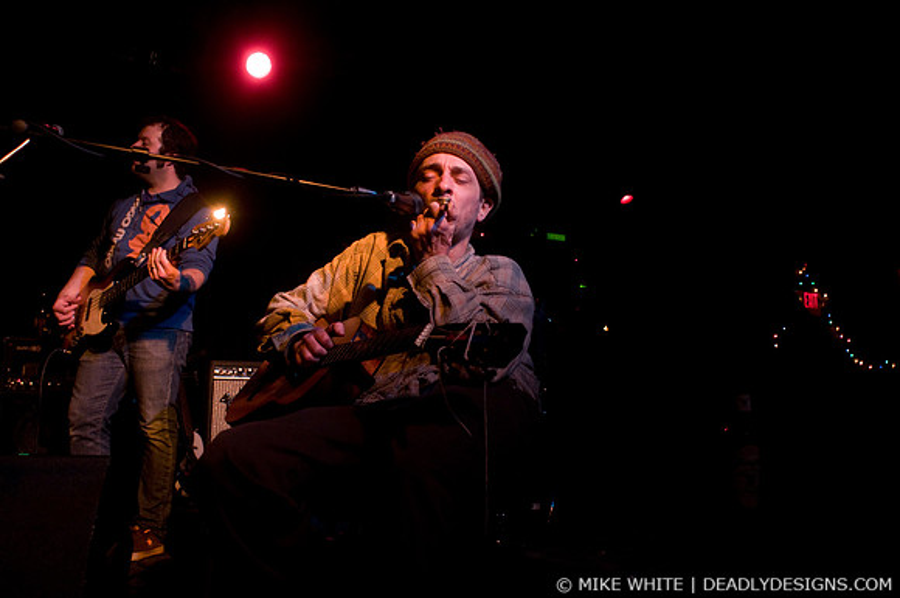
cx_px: 450
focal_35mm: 30
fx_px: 749
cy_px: 299
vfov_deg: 43.5
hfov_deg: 62.0
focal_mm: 20
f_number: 2.8
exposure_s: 1/50
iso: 1000
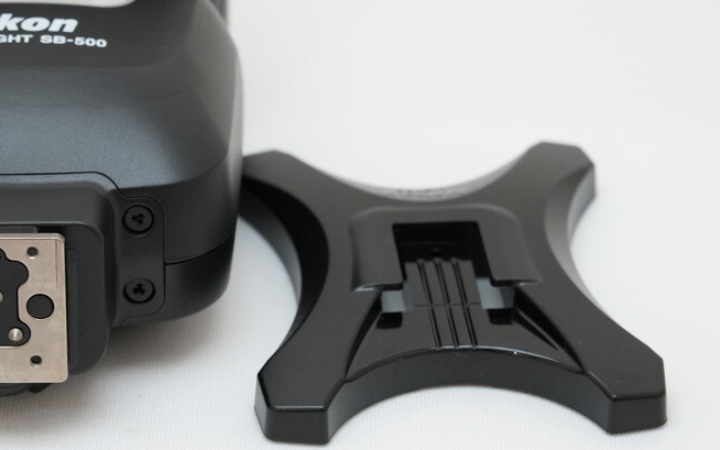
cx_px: 225
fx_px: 2826
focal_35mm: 144
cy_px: 88
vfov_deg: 9.1
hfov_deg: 14.5
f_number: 11
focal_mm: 77
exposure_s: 1/80
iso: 2000
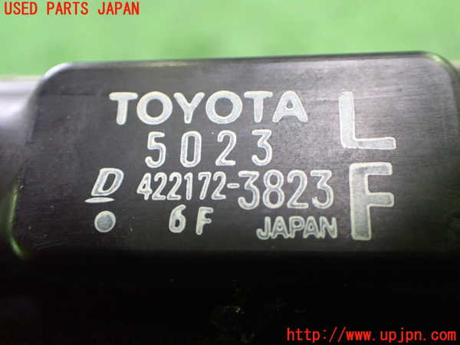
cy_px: 172
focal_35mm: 36
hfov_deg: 51.4
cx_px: 230
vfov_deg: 39.7
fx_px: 478
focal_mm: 6.37
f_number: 2.5
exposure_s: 1/40
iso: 1000
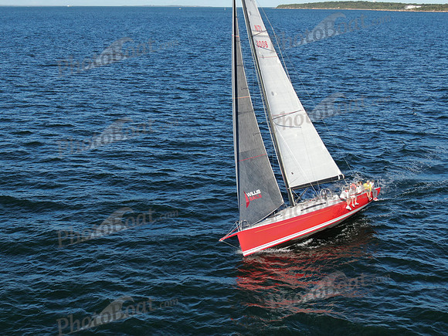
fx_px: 621
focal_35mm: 48
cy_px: 168
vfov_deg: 30.3
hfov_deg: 39.7
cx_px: 224
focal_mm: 8.6
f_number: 3.8
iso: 100
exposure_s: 1/640
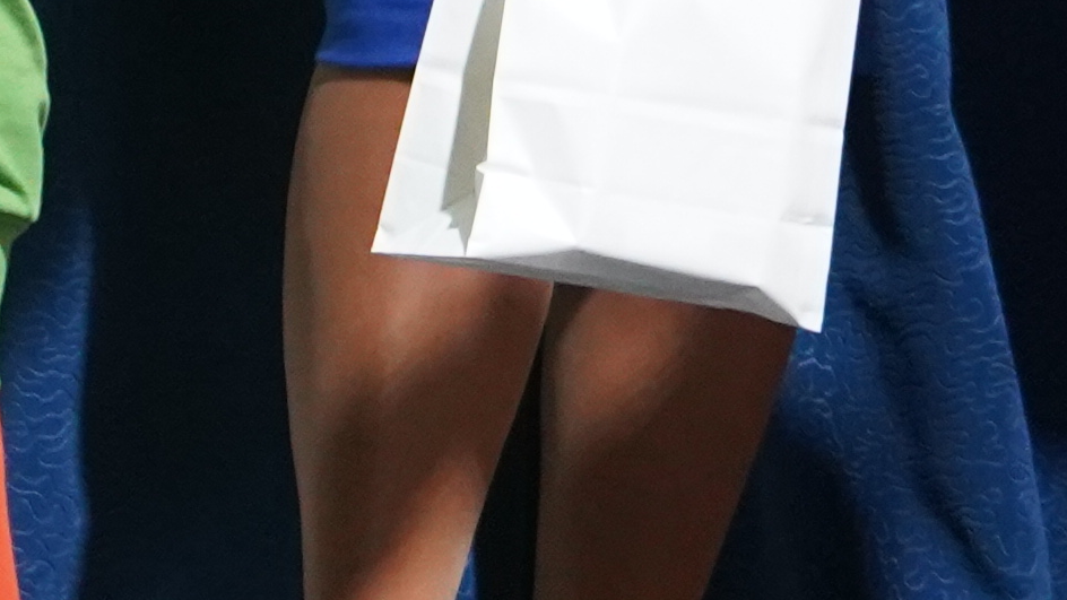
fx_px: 9421
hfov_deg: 6.5
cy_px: -645
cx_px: 814
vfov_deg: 3.6
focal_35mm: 333
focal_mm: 50
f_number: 3.5
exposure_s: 1/160
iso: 4000
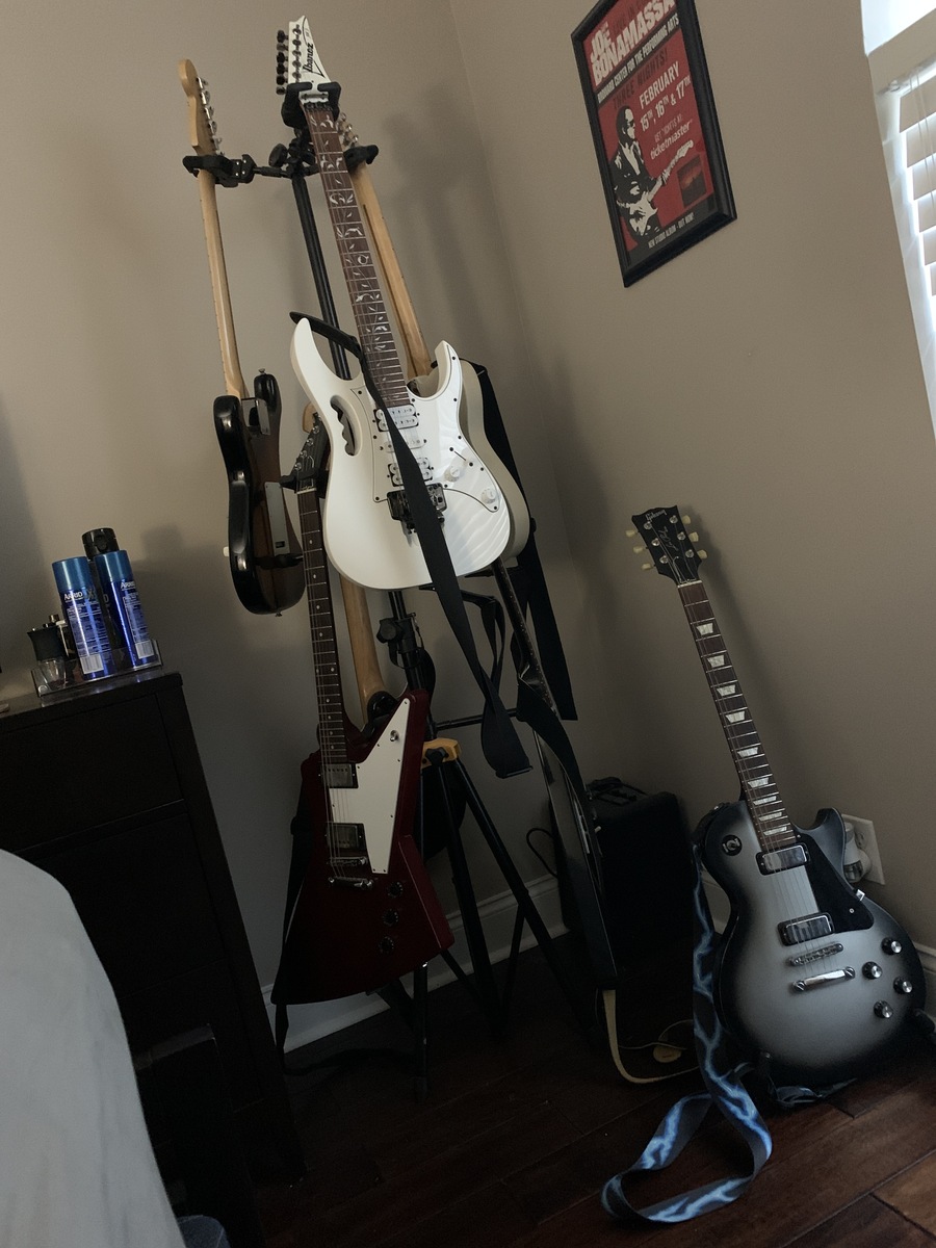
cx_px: 468
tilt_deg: -5.4
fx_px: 937
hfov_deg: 53.1
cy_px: 624
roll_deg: +13.5
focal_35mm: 26
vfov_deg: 67.3
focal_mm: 4.25
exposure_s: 1/15
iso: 800
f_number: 1.8
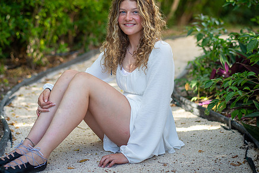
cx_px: 105
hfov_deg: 26.3
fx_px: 554
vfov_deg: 17.7
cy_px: 71
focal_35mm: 77
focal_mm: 58
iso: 400
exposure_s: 1/500
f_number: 2.2
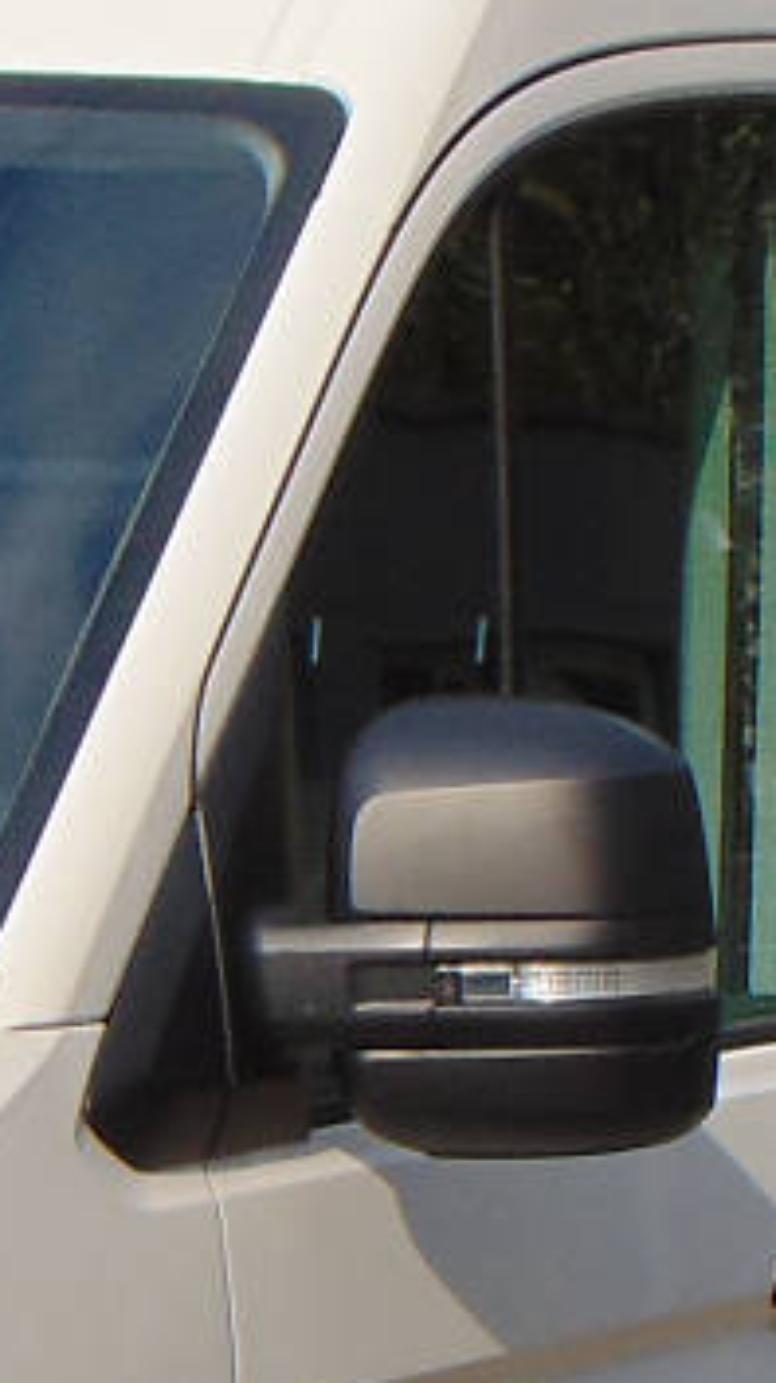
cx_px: -208
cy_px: 1250
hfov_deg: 4.9
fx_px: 9055
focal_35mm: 247
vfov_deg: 8.7
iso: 80
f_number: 9
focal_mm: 9
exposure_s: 1/250
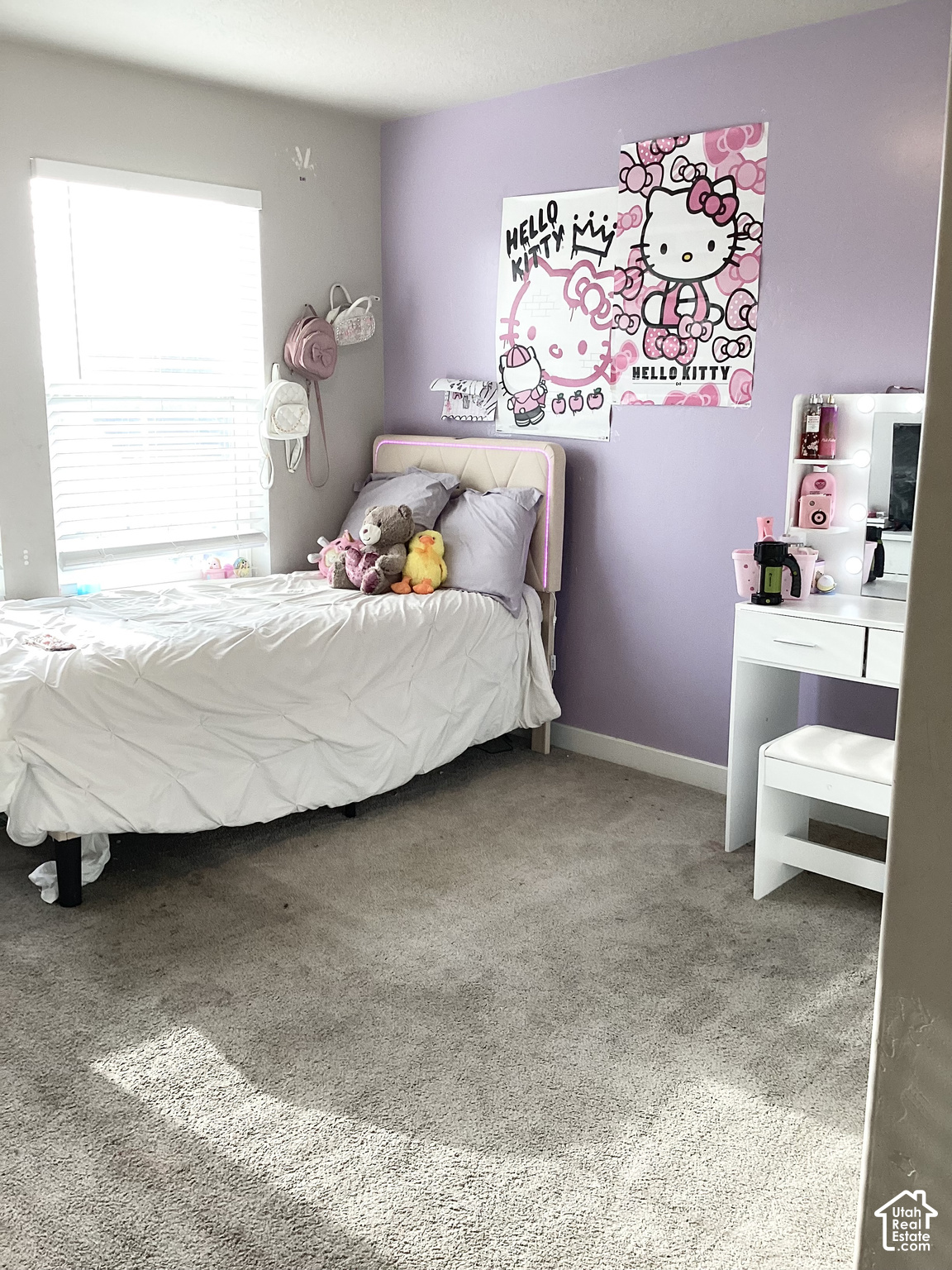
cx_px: 476
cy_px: 635
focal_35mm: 31
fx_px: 1137
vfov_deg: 58.4
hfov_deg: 45.4
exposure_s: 1/120
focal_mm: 3.3
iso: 80
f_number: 2.4
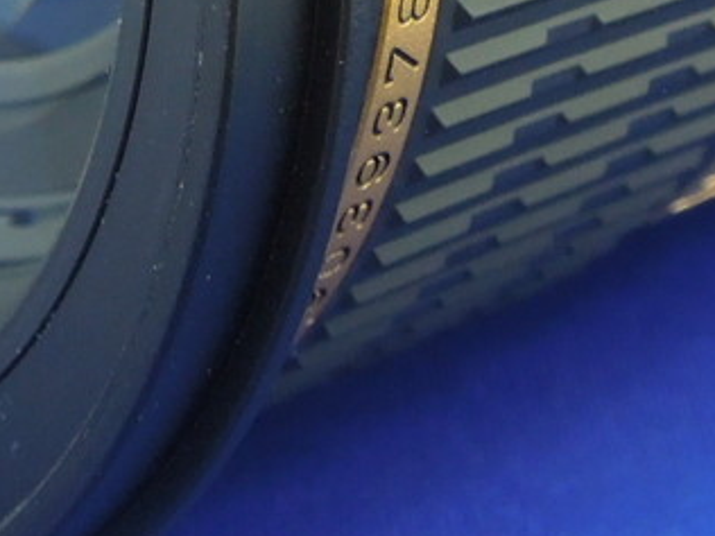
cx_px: 195
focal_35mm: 133
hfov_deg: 14.8
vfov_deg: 10.8
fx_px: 2747
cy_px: -260
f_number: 3.7
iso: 400
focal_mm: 6.3
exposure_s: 1/20
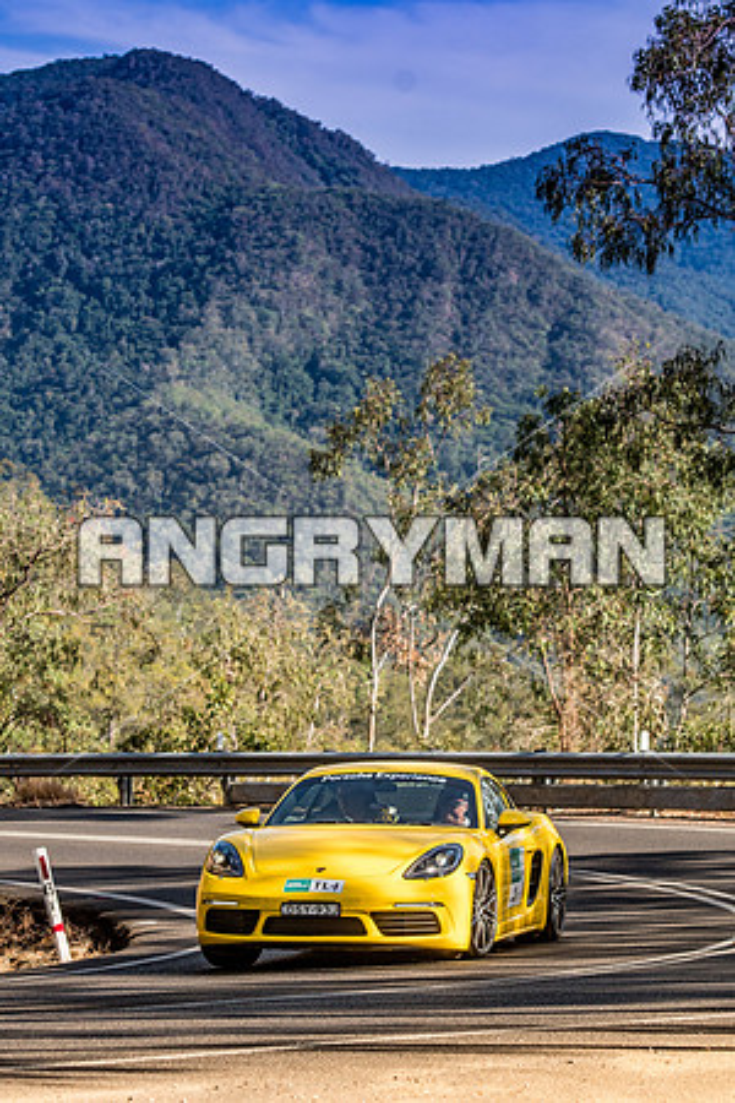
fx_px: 4226
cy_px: 552
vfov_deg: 14.9
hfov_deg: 9.9
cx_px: 368
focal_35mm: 138
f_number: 5
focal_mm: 92
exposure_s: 1/2500
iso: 250
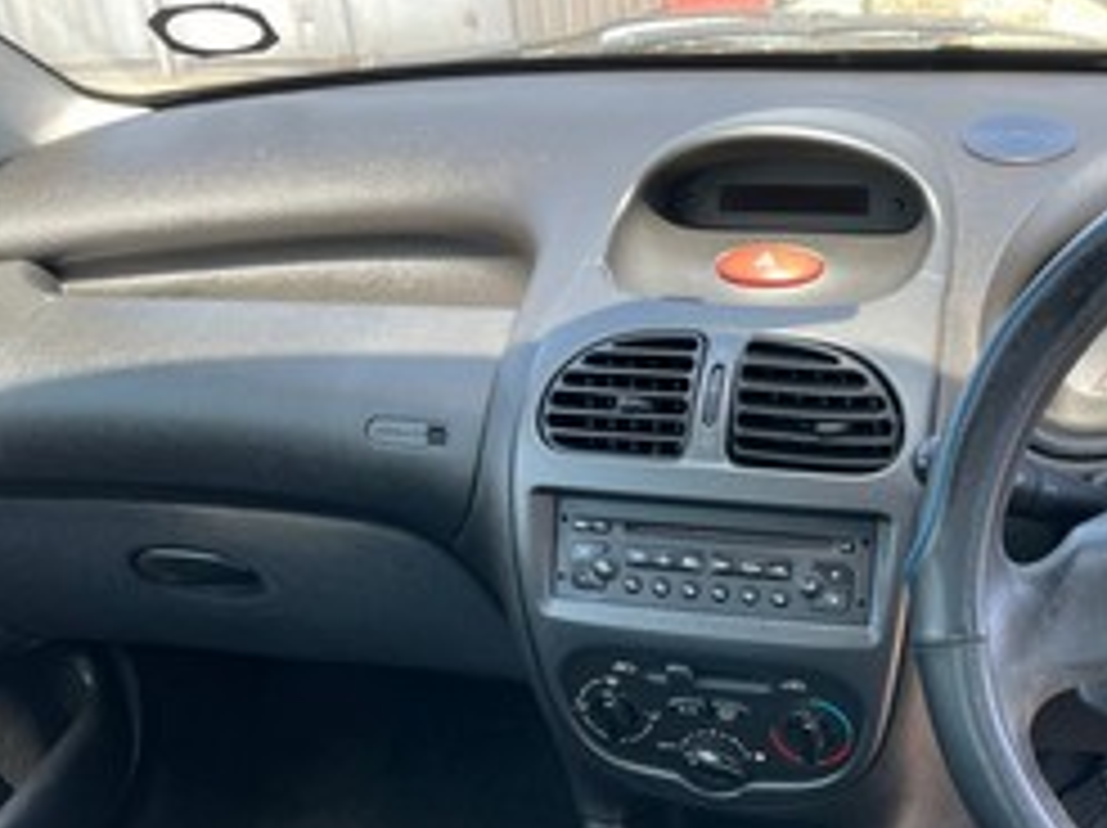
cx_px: 783
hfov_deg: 48.8
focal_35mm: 37
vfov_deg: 38.0
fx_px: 1182
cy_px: 572
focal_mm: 4.2
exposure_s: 1/127
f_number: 1.6
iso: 32
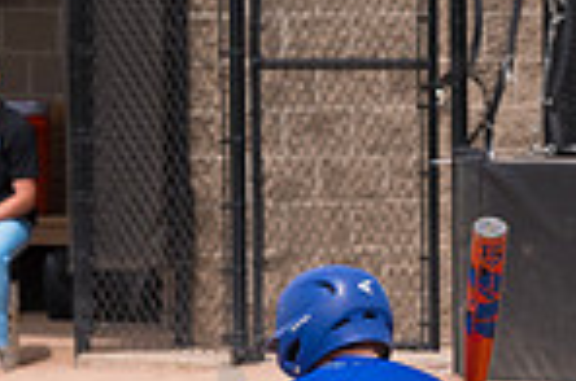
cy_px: 502
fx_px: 8909
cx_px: 335
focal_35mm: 558
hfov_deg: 3.7
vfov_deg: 2.4
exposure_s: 1/1600
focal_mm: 95
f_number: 5.6
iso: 320
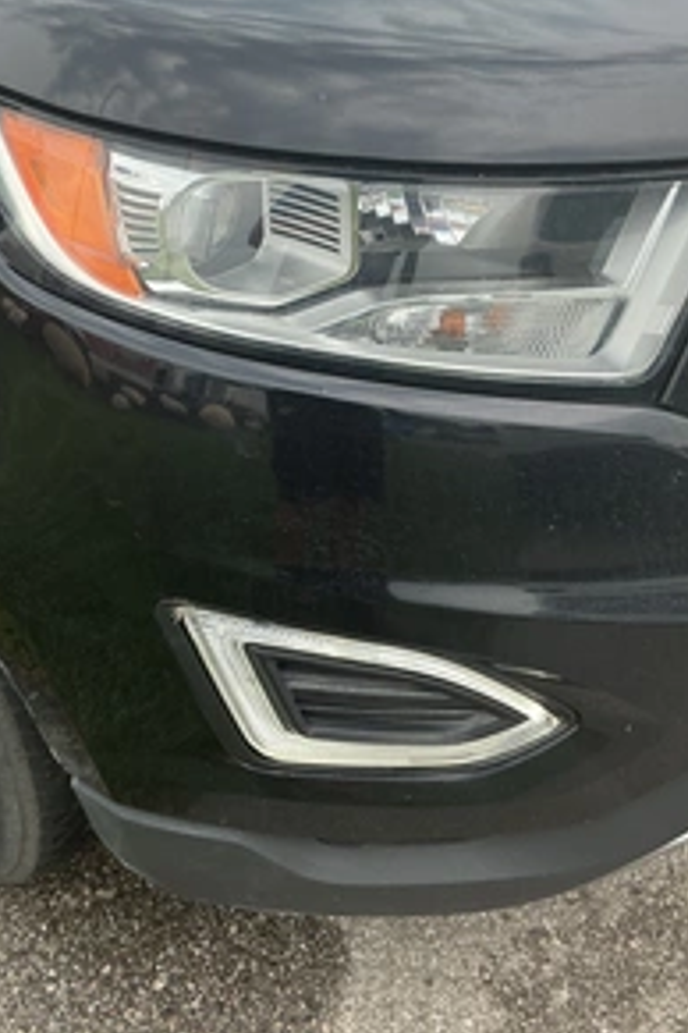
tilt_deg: -36.6
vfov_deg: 48.5
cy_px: 518
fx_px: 1147
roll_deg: +0.3
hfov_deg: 33.4
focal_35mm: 40
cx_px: 301
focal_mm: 3
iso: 20
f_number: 1.8
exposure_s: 1/171
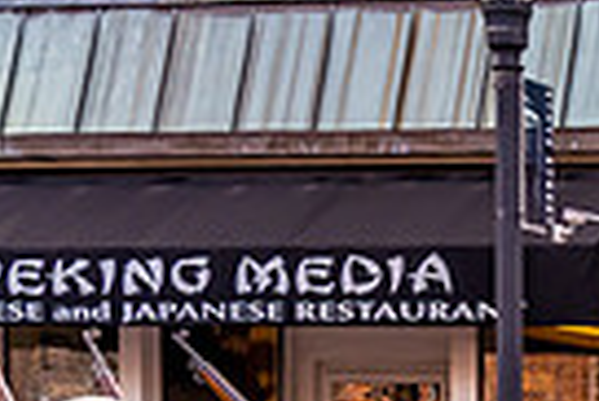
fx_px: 2548
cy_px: 760
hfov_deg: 12.2
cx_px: 1123
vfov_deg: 8.6
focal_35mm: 153
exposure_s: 1/400
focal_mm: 36
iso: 800
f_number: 6.3
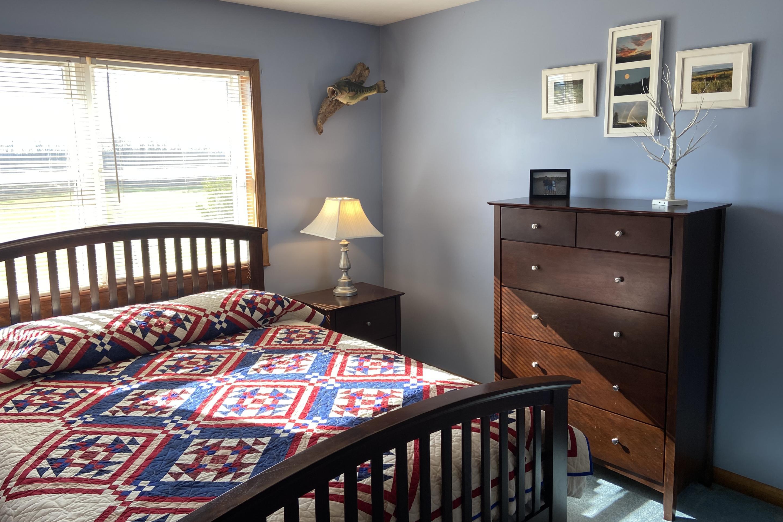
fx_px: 609
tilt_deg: -8.2
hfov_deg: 65.5
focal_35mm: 28
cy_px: 241
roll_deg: +0.9
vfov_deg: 46.4
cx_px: 382
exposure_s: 1/120
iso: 40
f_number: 1.8
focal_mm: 4.25
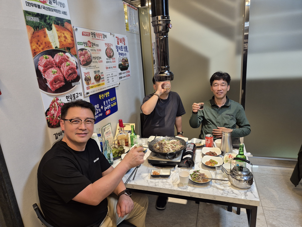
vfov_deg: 58.9
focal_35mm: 23
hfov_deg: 73.9
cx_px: 151
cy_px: 114
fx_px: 201
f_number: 1.8
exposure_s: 1/120
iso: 200
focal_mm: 5.4
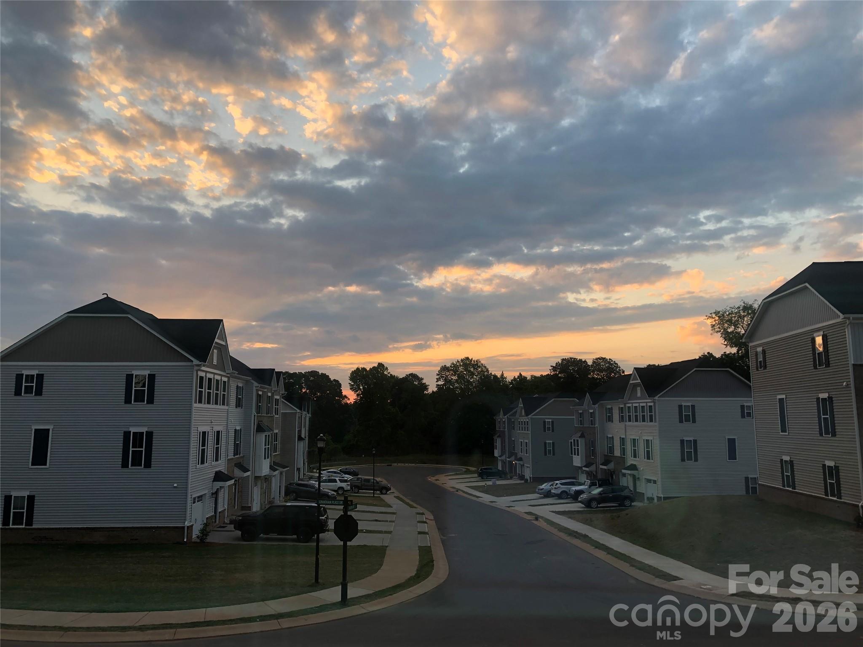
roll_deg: +0.1
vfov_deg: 49.7
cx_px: 432
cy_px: 324
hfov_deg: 63.4
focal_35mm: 28
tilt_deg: +8.1
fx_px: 698
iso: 25
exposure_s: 1/120
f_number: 1.8
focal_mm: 3.99
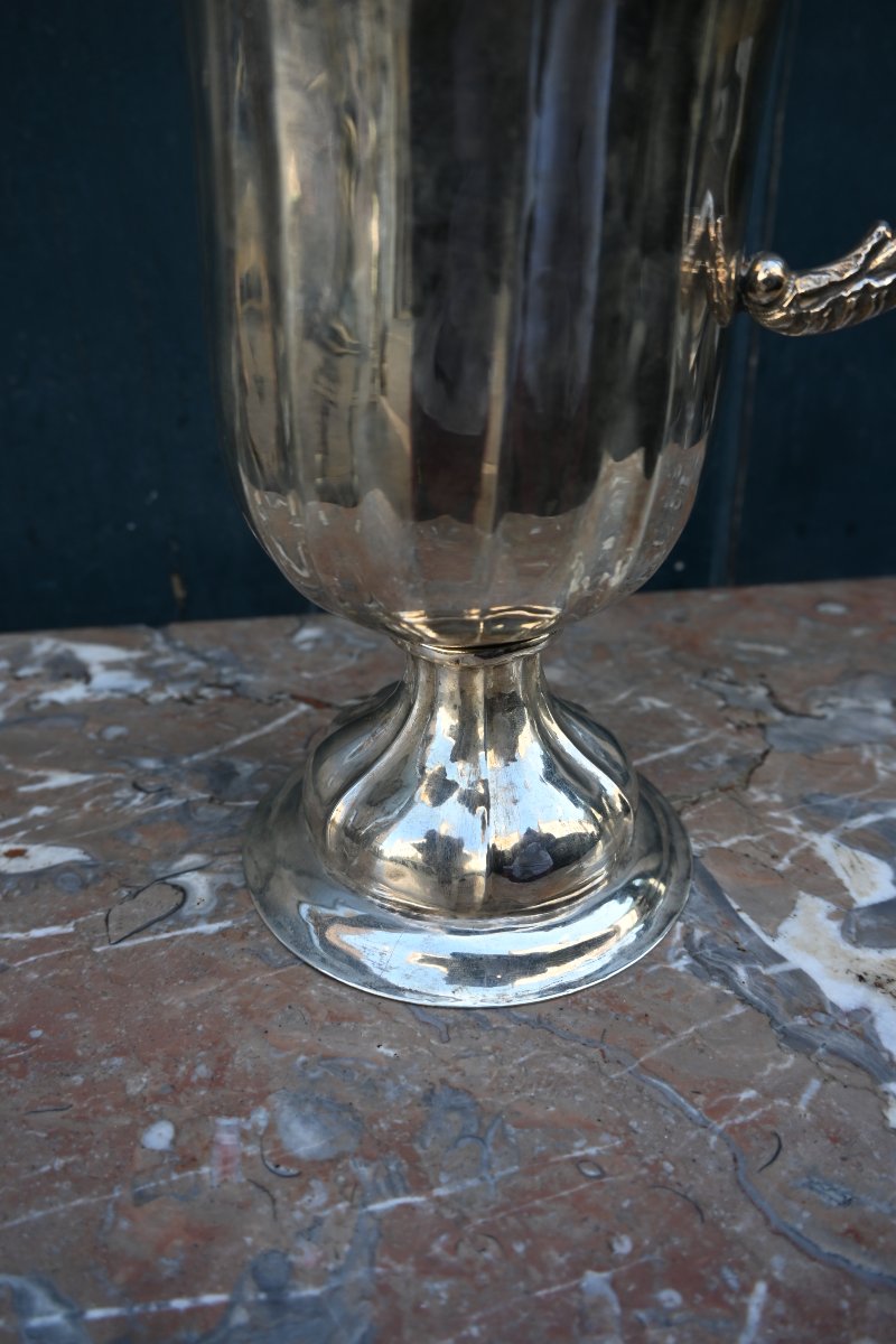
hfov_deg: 44.6
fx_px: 1092
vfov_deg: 63.2
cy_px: 672
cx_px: 448
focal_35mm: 29
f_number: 4.5
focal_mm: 19.5
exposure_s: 1/250
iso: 200
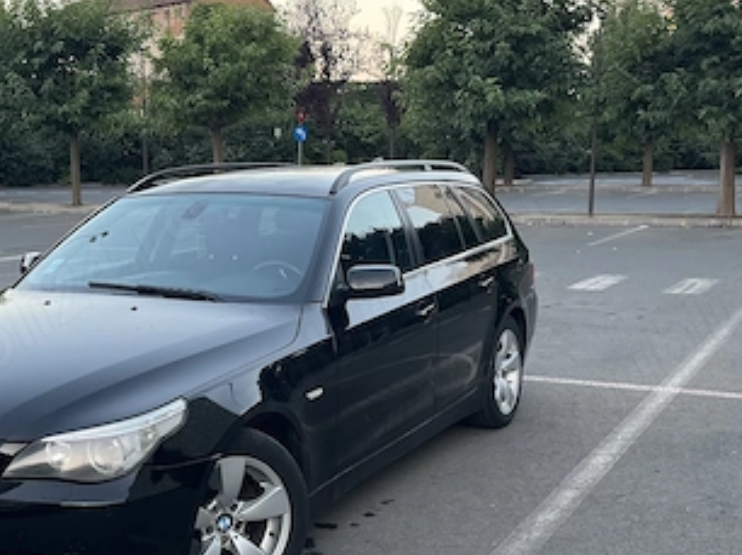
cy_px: 337
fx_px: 1092
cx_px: 216
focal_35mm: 51
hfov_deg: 36.9
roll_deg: +0.7
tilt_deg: -10.5
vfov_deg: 28.4
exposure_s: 1/121
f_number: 1.6
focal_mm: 5.1
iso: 125
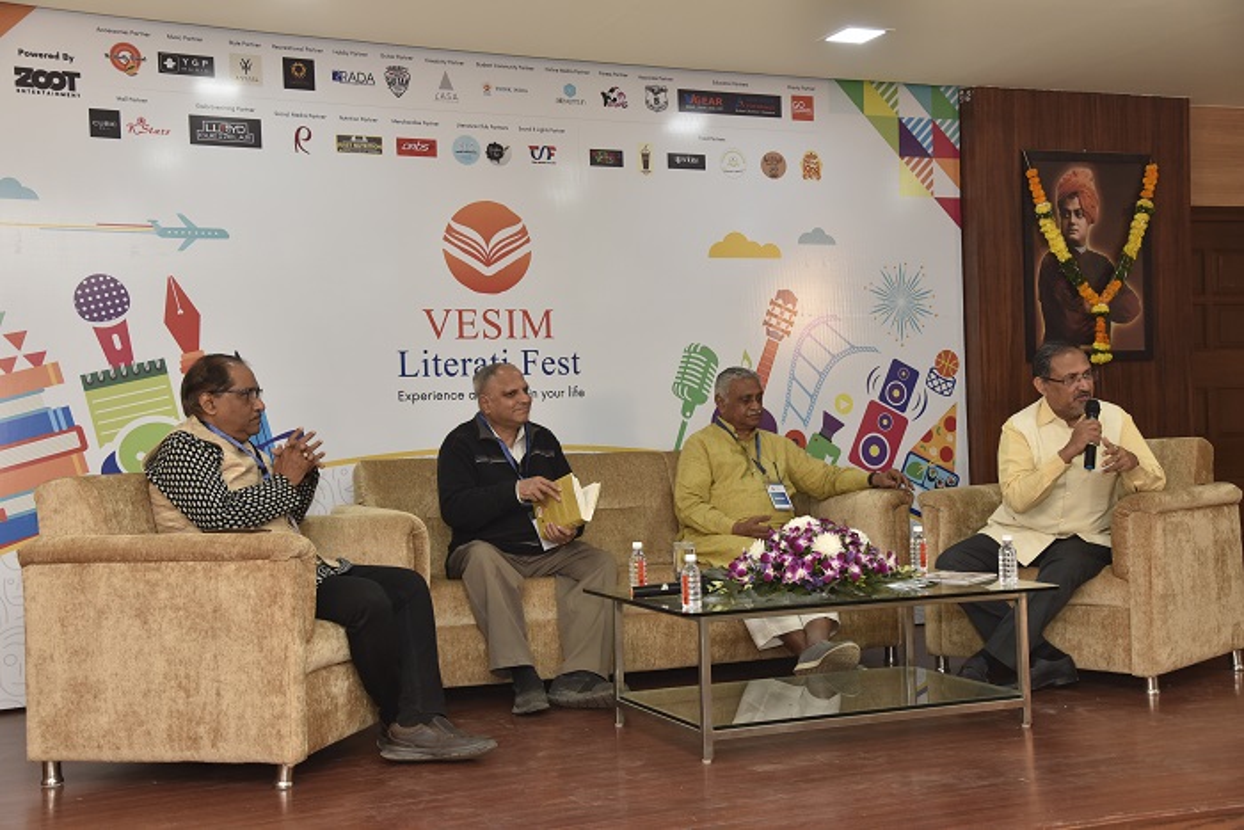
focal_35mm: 44
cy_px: 415
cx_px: 622
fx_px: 1521
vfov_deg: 30.5
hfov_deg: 44.5
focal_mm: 44
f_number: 5
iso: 500
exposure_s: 1/125
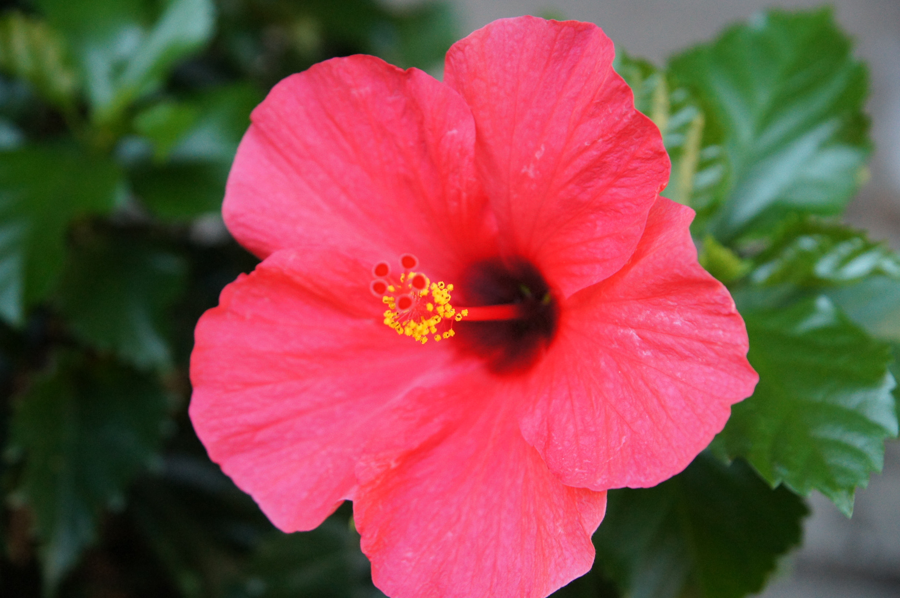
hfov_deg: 27.0
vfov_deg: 18.1
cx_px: 450
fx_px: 1873
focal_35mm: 75
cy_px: 299
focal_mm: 50
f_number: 4
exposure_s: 1/200
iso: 1250
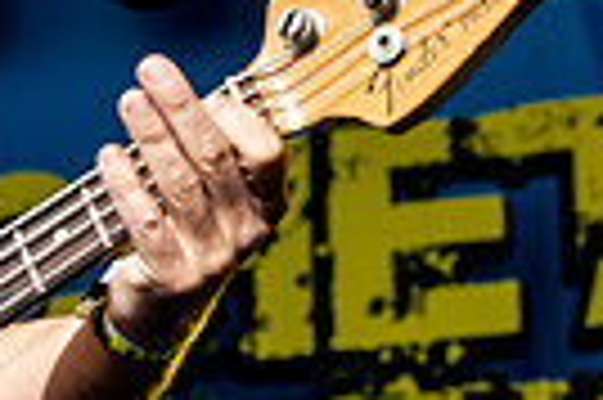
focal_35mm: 302
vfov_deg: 4.5
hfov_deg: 6.7
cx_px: -364
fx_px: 5052
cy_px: 229
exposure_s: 1/640
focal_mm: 70
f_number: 5.6
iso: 280
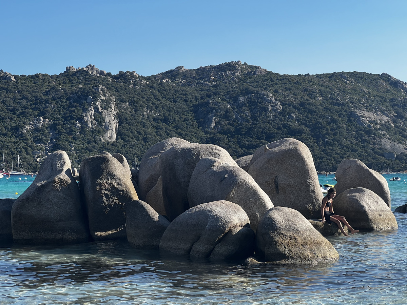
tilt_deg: +1.9
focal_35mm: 77
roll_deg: +0.4
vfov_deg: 19.1
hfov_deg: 25.3
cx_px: 204
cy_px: 152
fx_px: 905
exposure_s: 1/612
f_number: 2.8
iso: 32
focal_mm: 9
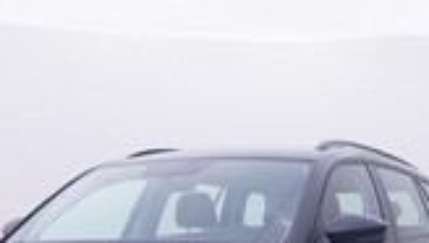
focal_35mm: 79
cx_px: 258
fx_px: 898
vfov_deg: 15.0
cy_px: 284
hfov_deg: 26.8
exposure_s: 1/80
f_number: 5
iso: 200
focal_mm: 15
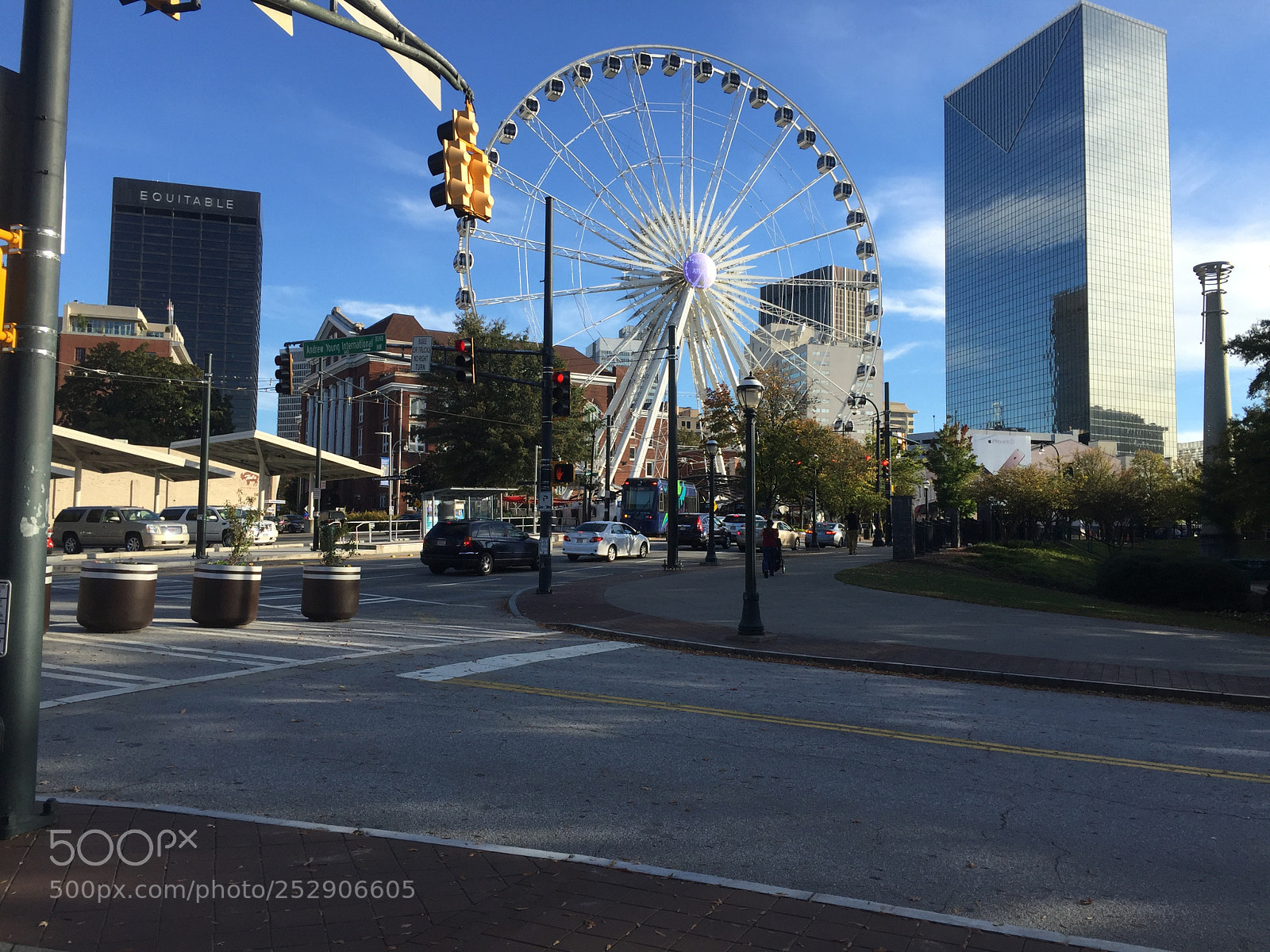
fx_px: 1064
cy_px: 476
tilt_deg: +4.5
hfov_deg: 61.7
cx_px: 635
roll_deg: -1.1
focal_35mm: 29
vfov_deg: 48.2
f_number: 2.2
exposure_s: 1/920
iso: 32
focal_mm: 4.15
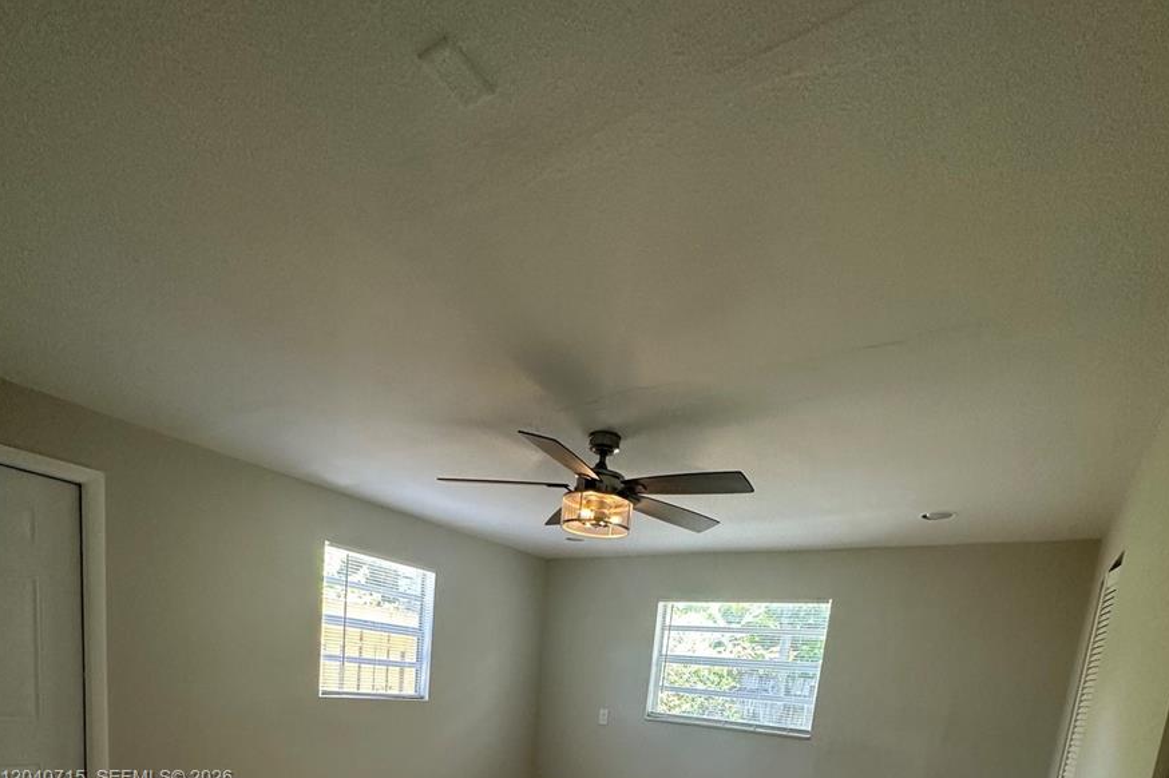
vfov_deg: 50.1
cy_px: 779
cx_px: 587
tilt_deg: -11.3
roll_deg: -7.0
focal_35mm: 20
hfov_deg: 84.0
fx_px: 649
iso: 200
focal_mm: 2.22
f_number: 2.2
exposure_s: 1/120
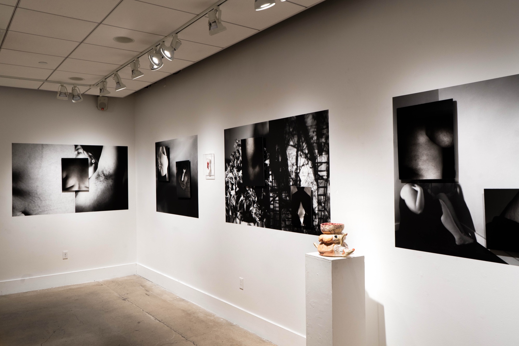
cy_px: 173
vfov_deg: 46.4
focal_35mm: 28
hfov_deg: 65.5
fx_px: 404
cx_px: 260
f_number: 9
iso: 400
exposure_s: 1/30
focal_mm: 28
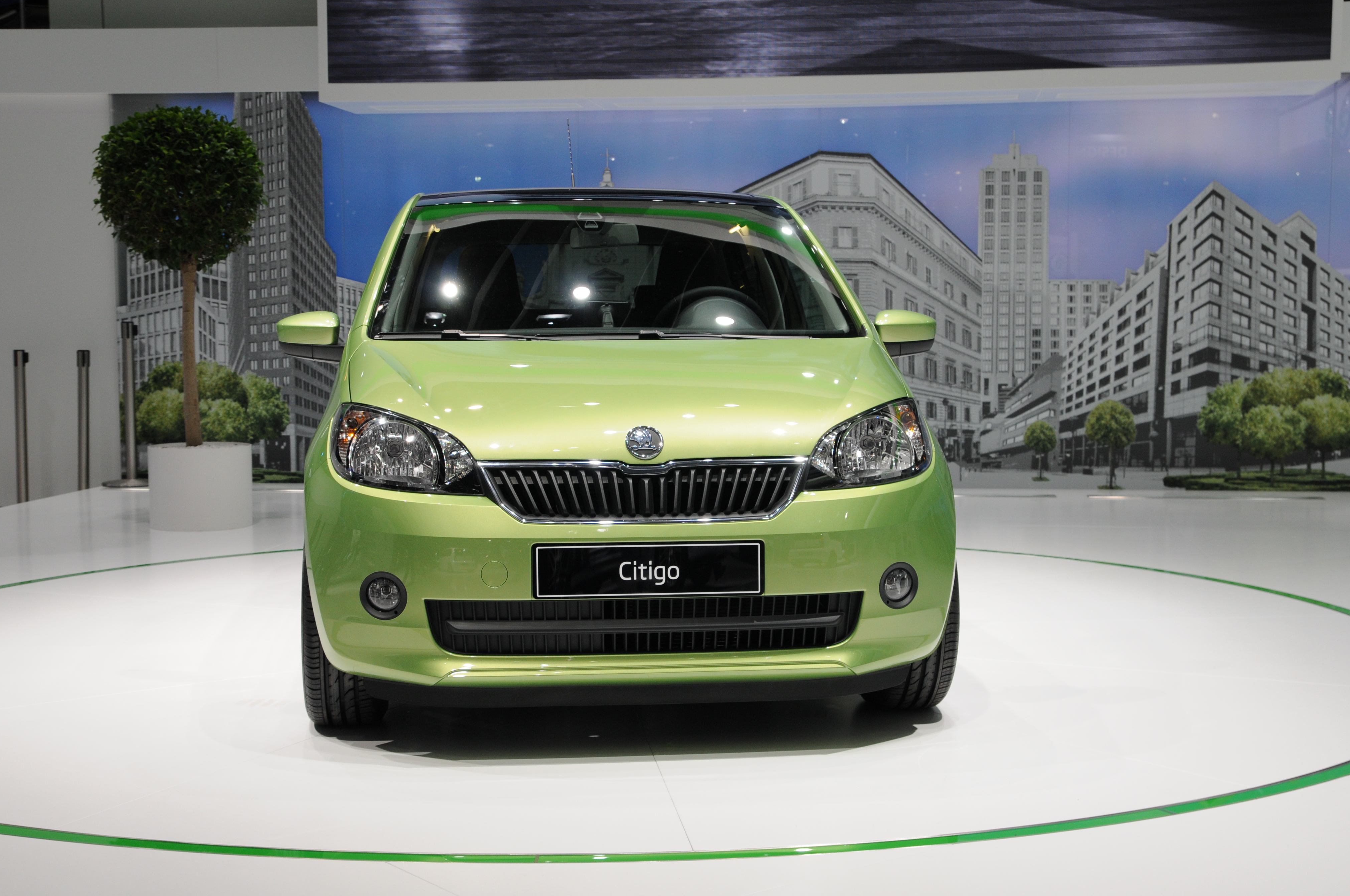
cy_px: 436
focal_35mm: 51
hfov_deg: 38.9
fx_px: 1910
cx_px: 682
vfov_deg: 26.4
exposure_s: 1/250
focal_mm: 32
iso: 400
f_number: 8
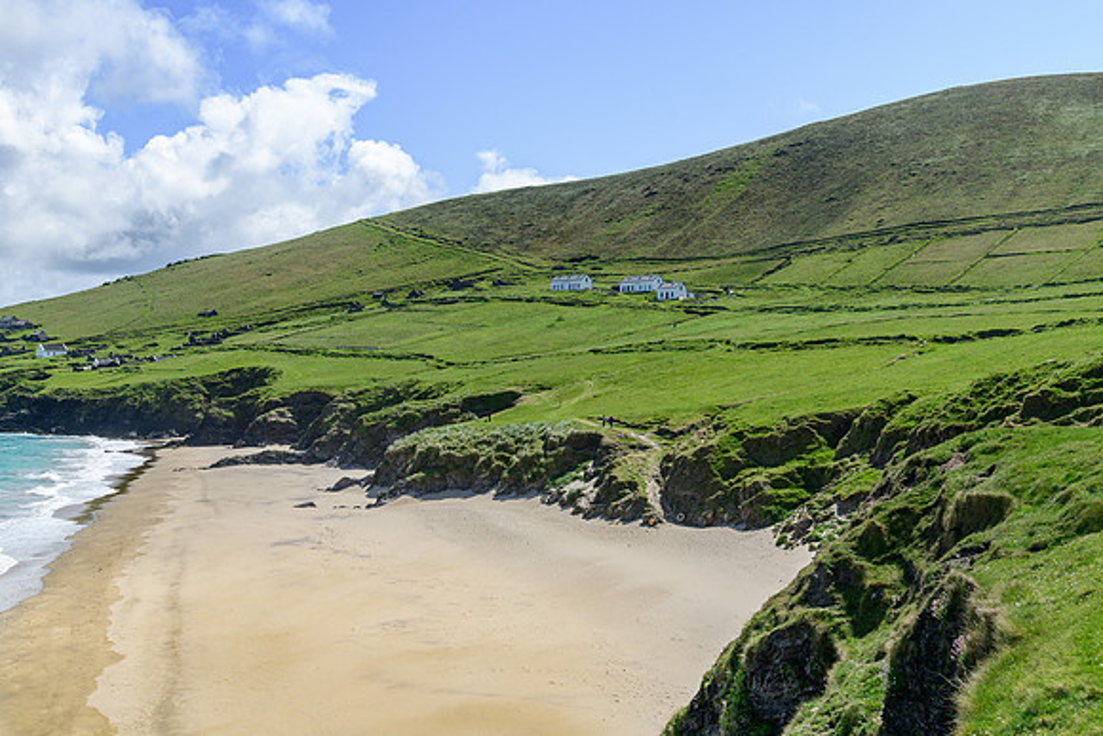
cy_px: 368
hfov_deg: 48.4
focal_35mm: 40
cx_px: 552
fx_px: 1226
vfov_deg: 33.4
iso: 200
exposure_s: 1/640
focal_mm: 40
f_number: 10
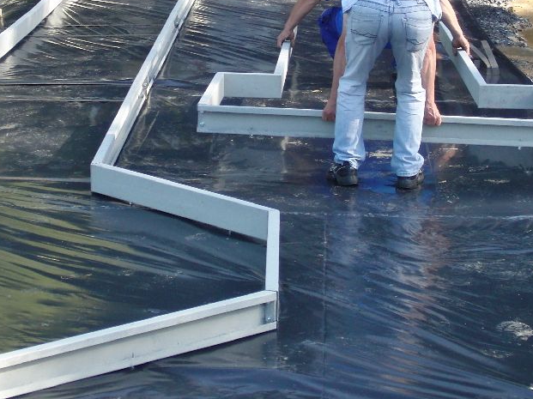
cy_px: 124
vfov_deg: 14.9
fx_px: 1523
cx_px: 171
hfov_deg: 19.8
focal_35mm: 99
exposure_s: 1/125
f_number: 4
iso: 100
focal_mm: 10.41
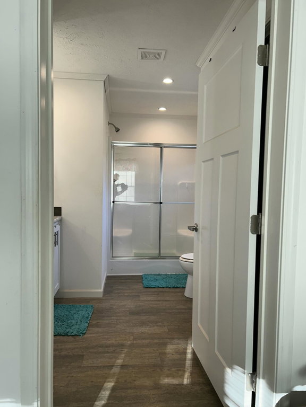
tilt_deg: -3.9
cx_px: 153
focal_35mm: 26
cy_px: 204
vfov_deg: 67.3
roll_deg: -0.5
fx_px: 306
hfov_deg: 53.1
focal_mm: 5.7
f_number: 1.5
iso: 64
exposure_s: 1/120
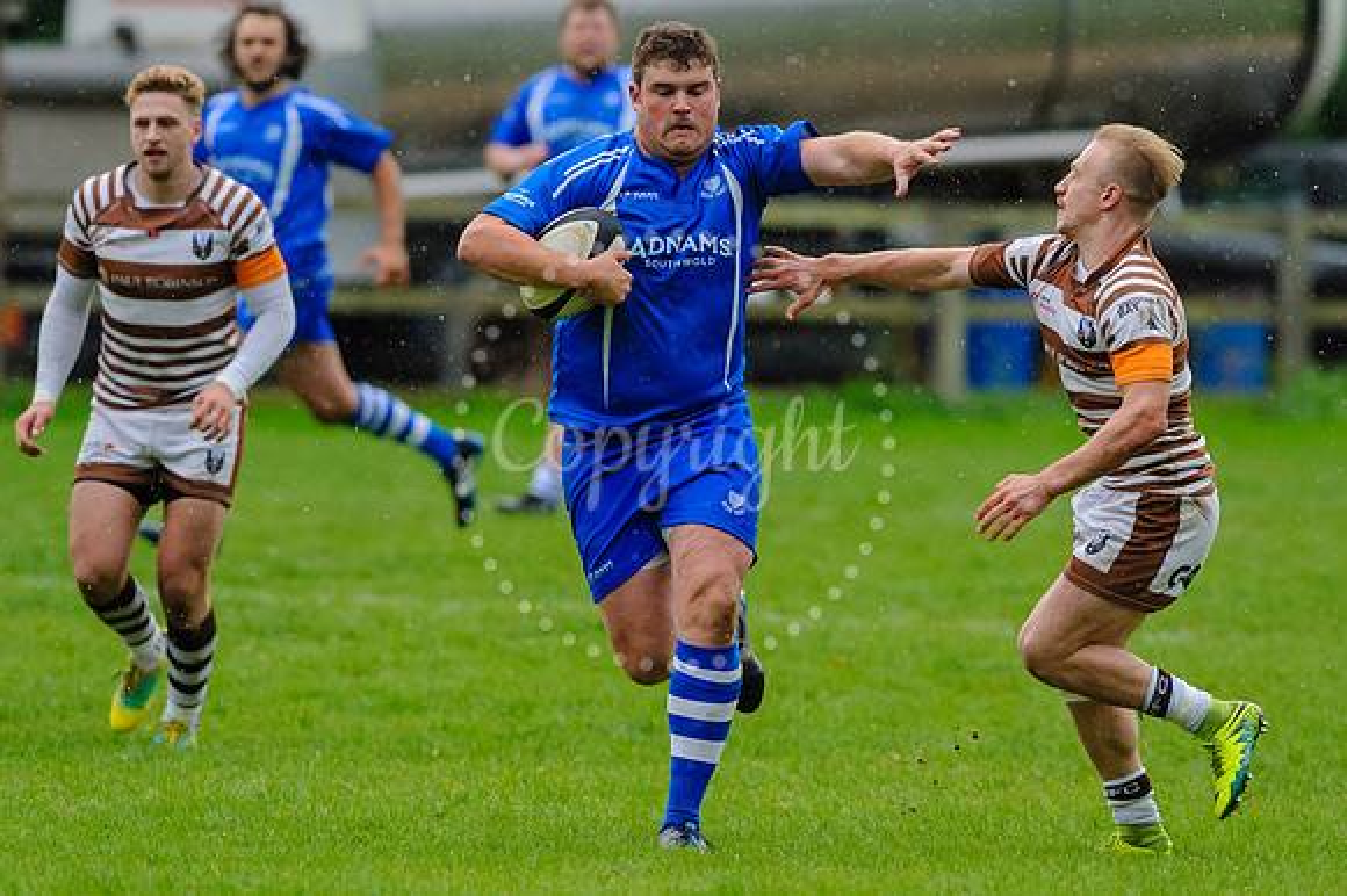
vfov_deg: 2.2
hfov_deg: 3.2
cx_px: 674
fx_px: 23775
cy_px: 490
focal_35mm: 636
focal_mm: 420
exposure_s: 1/1500
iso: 4000
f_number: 4.8
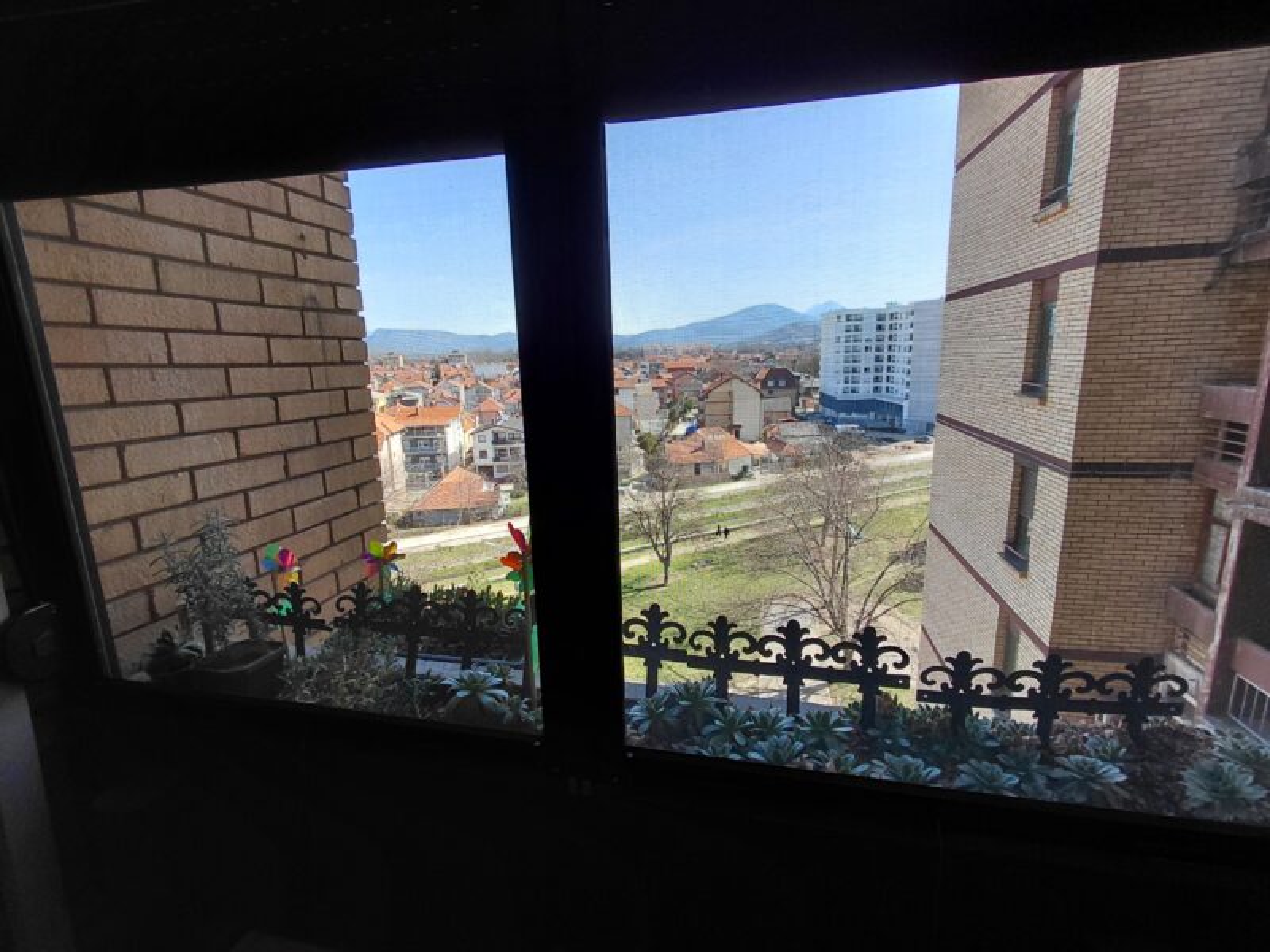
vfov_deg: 78.1
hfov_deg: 94.5
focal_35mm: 16
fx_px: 587
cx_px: 635
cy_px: 476
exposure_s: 1/329
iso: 40
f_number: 2.2
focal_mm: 1.64
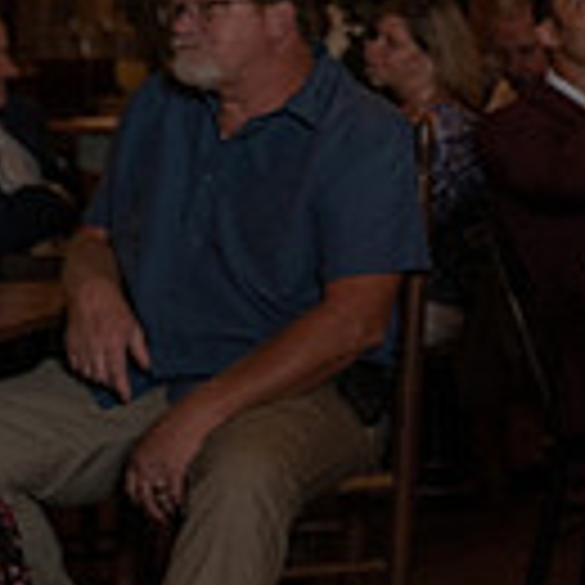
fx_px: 2887
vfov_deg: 11.5
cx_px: 1411
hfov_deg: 10.1
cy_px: 16
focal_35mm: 151
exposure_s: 1/200
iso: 1000
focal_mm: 35
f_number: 4
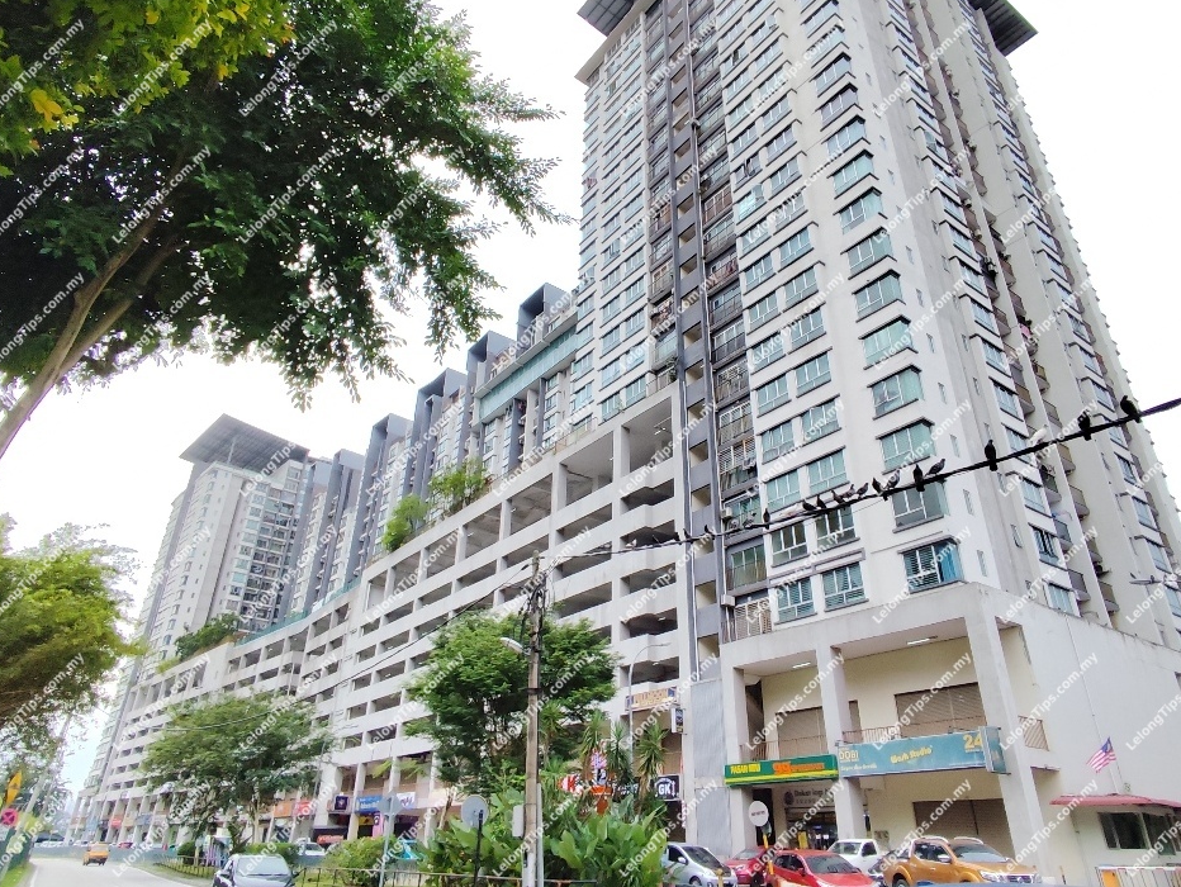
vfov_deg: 60.7
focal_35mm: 22
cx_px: 656
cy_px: 360
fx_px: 751
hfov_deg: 76.1
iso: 50
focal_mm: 1.65
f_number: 2.2
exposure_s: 1/423
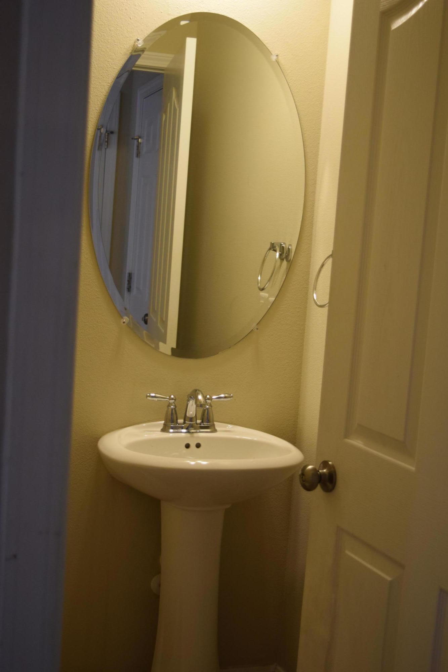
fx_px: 980
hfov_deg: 25.7
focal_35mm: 52
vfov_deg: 37.9
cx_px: 224
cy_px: 336
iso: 720
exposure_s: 1/60
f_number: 4.5
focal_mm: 35
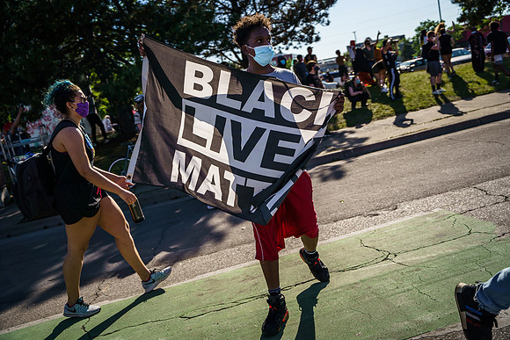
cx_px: 255
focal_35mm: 33
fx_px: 473
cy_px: 170
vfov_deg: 39.5
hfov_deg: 56.6
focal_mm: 33.4
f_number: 2.8
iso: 200
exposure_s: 1/5000
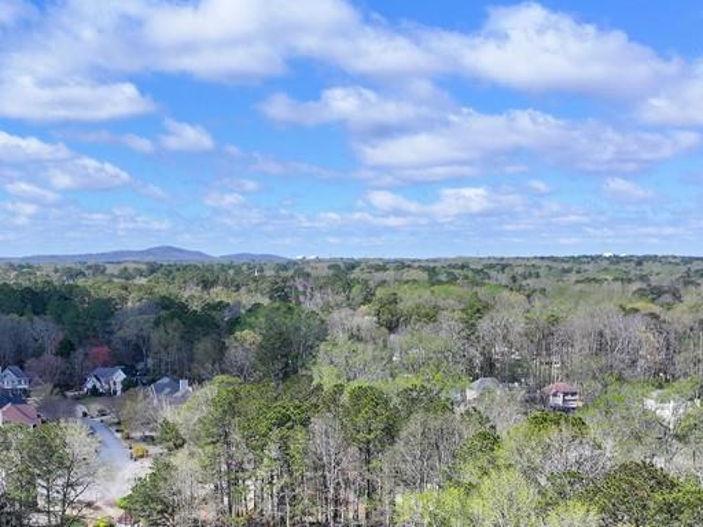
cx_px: 176
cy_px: 417
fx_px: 975
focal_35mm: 48
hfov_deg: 38.6
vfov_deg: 29.6
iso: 150
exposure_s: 1/2000
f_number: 2.8
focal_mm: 12.29
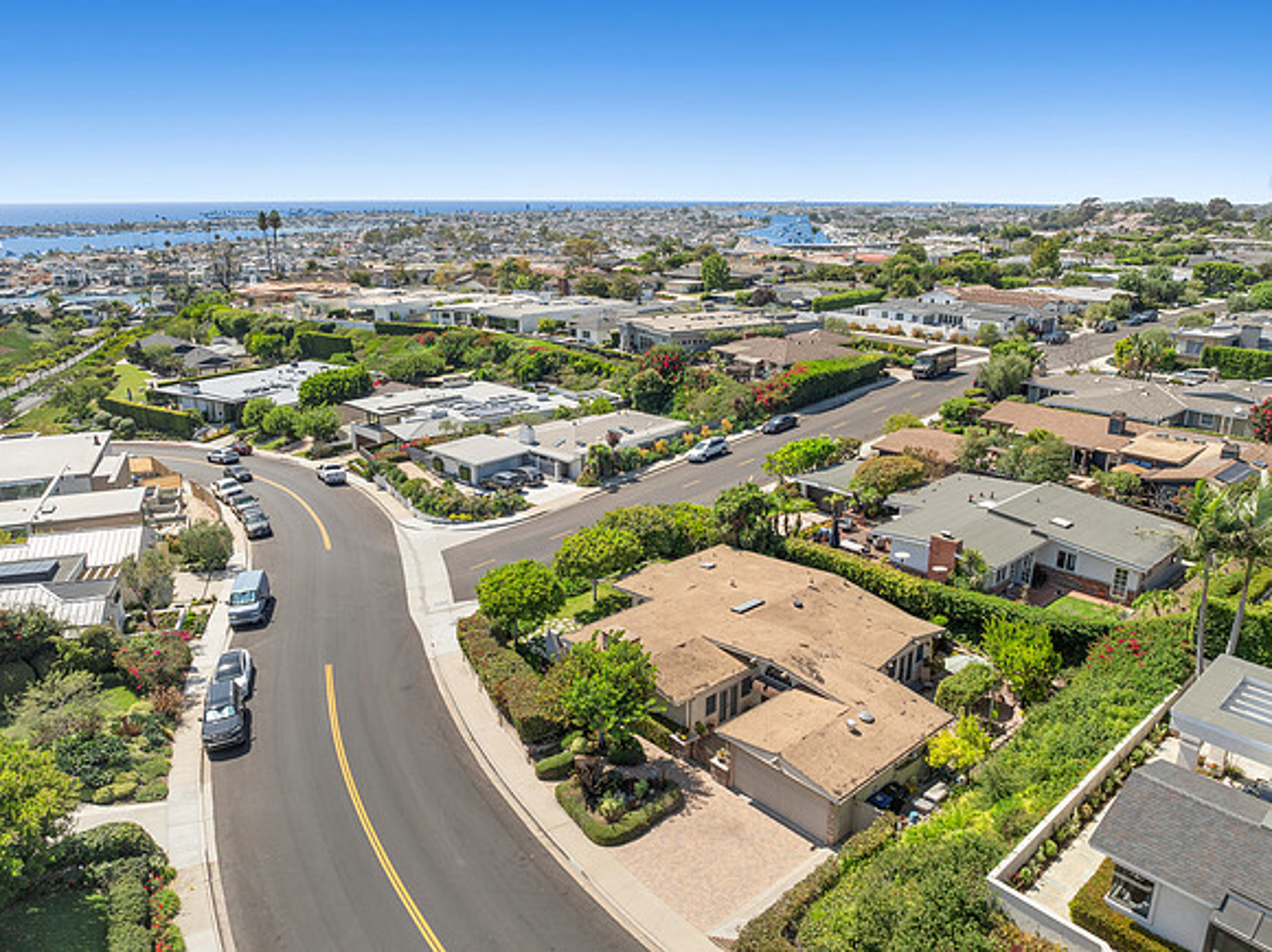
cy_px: 476
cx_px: 636
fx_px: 881
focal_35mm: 24
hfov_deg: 71.6
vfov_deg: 56.7
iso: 120
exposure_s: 1/1600
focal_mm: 12.29
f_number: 2.8
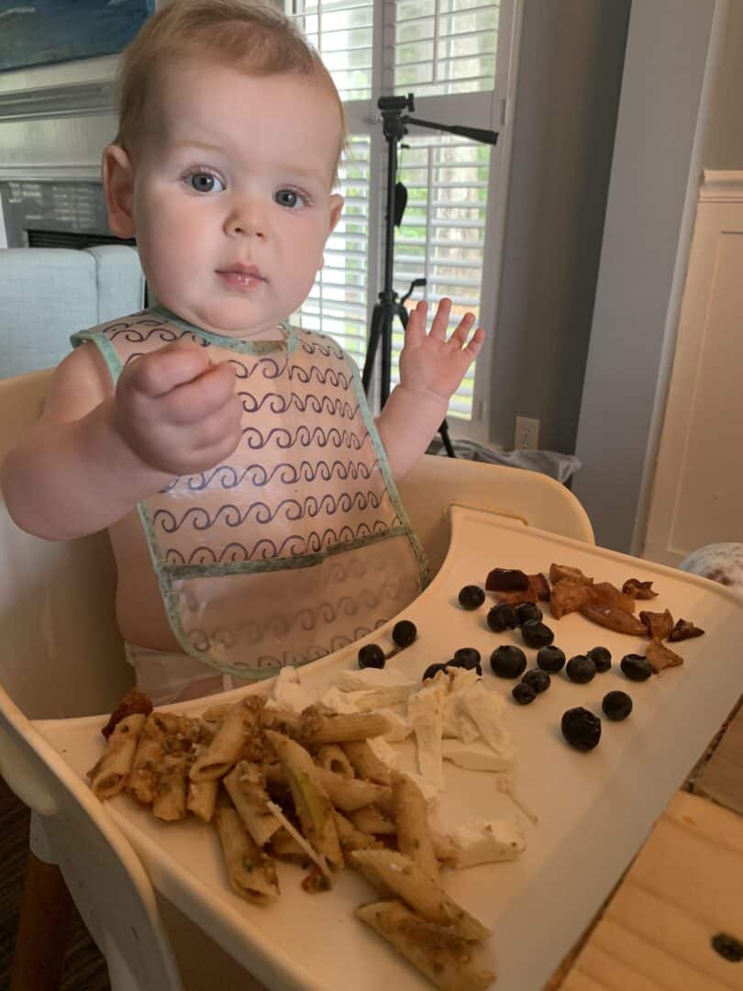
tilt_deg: -20.4
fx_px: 744
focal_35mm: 26
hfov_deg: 53.1
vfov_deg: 67.3
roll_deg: -1.1
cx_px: 372
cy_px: 496
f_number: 1.8
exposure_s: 1/60
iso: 125
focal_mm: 4.25
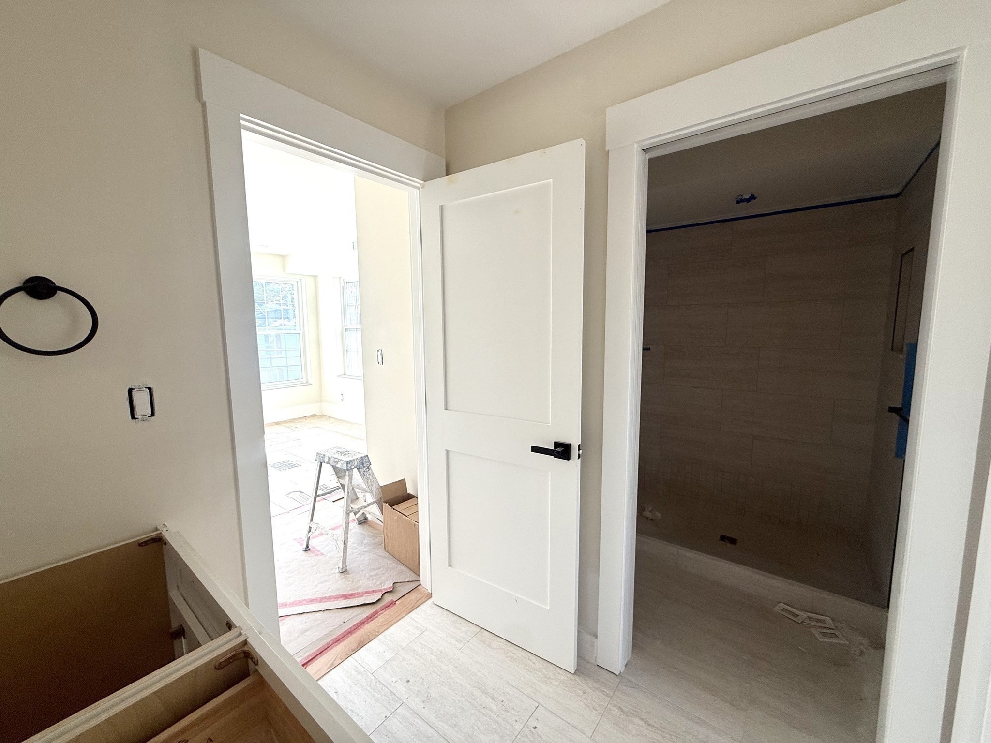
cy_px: 372
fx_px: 401
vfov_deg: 85.7
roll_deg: +0.0
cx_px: 496
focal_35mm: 14
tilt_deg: -7.0
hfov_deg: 102.1
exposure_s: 1/99
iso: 50
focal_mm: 2.22
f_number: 2.2
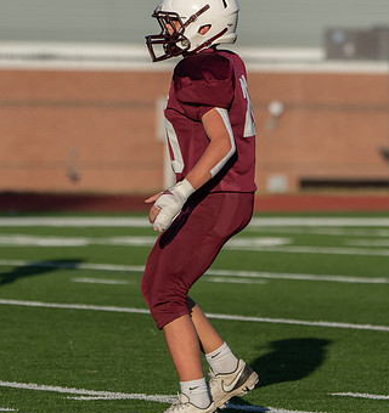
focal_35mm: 511
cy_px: 170
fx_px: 6703
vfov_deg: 3.5
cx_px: 195
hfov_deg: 3.3
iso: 160
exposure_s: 1/1000
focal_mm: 265
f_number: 5.6
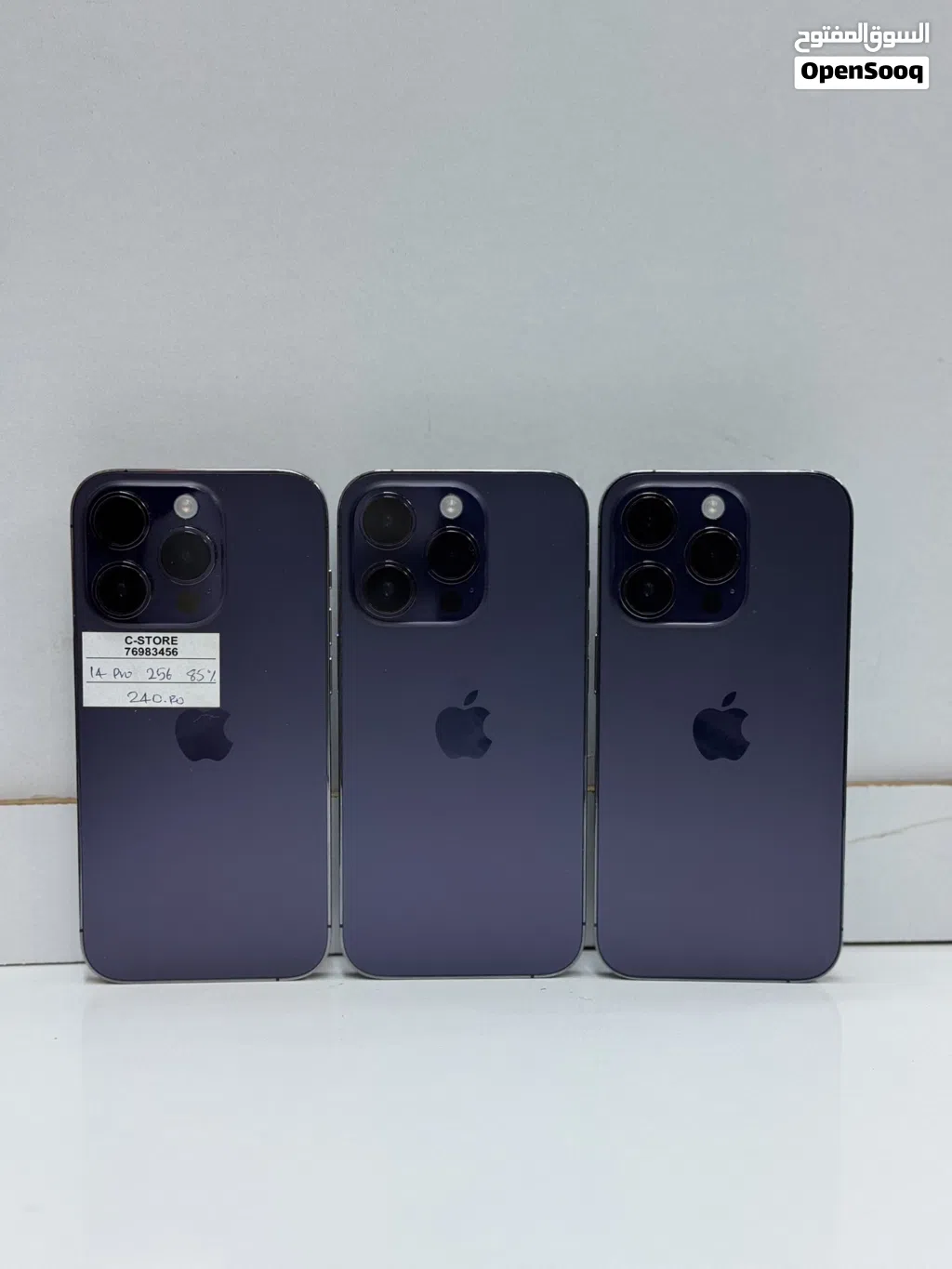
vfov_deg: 39.7
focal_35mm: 48
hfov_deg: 30.3
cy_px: 634
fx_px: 1760
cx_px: 476
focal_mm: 6.76
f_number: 1.78
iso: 64
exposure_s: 1/296
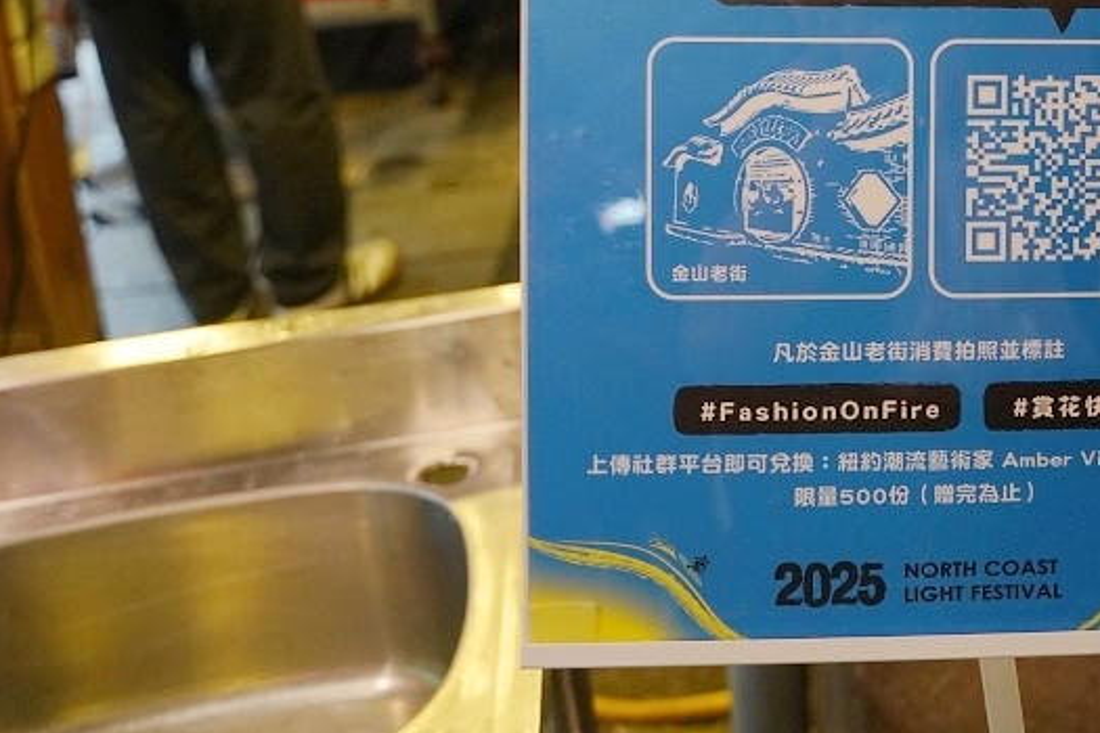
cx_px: 1219
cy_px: -38
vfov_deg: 20.4
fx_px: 1955
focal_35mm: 64
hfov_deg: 28.5
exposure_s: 1/160
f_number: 4
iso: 1600
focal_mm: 28
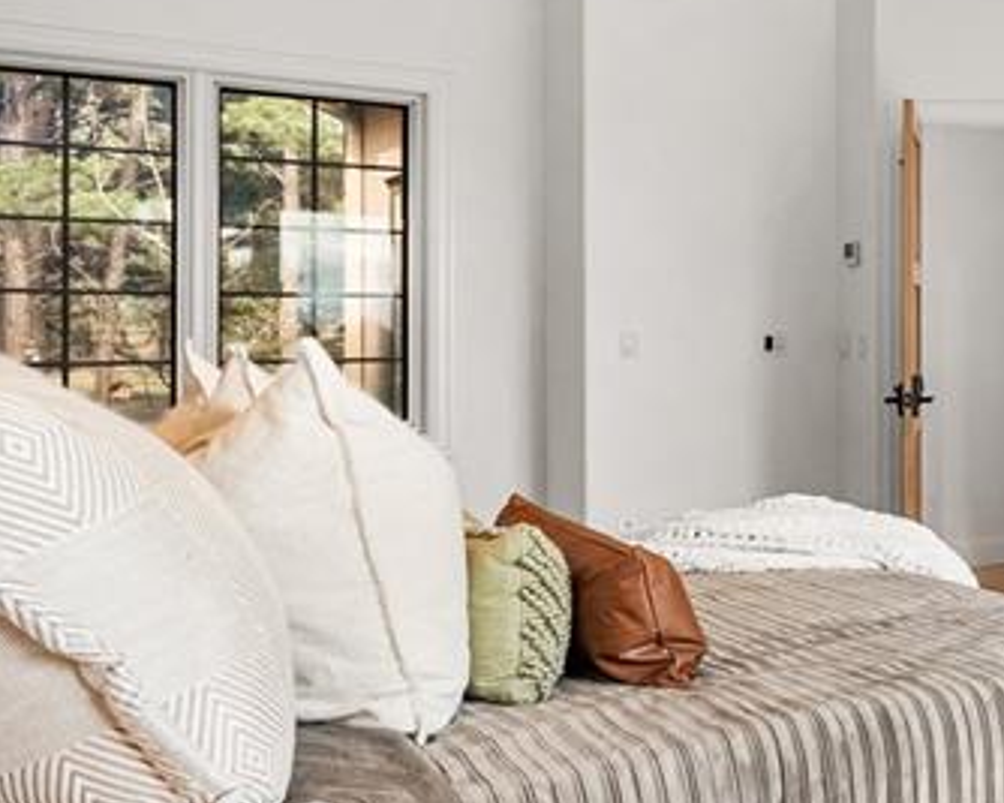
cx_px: 1485
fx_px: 1366
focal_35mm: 46
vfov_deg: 32.6
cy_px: 308
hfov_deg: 28.0
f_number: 8
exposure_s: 1/100
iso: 200
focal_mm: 16
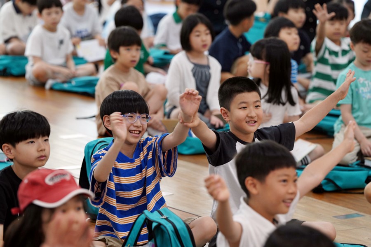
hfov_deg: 13.1
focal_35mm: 157
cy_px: 124
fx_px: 1618
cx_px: 186
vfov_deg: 8.7
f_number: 4
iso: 1250
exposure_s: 1/160
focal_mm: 157
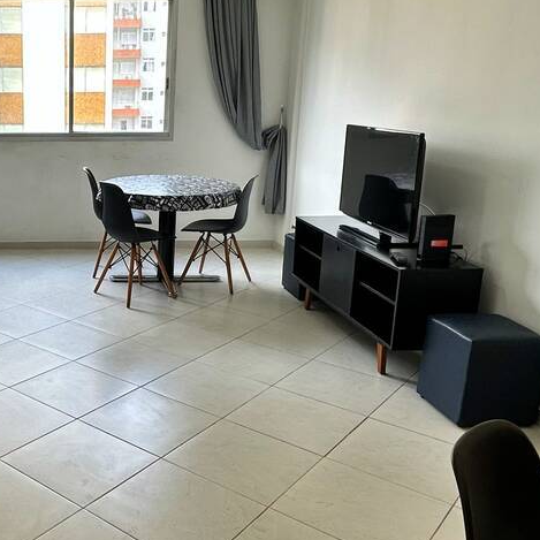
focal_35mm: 38
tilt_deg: -13.2
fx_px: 671
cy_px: 248
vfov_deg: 43.8
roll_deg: +0.2
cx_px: 58
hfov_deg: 40.6
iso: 50
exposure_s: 1/120
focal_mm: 2.22
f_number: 2.2
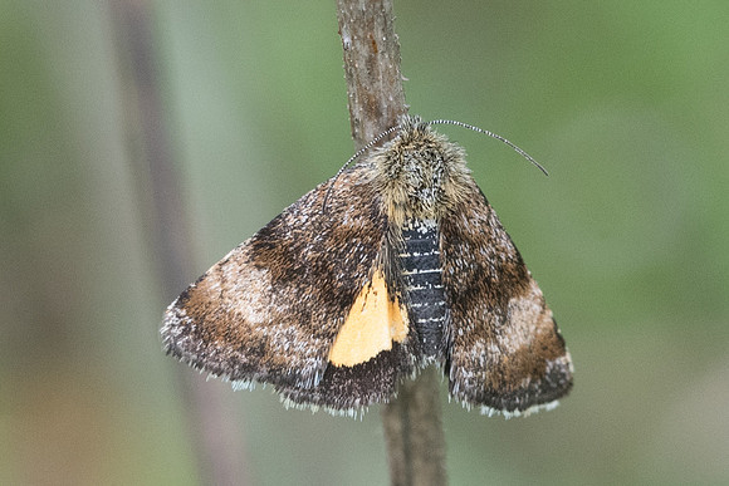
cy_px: 302
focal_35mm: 873
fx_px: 17675
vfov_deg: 1.6
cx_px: 392
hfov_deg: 2.4
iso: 800
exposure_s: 1/320
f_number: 10
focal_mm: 150
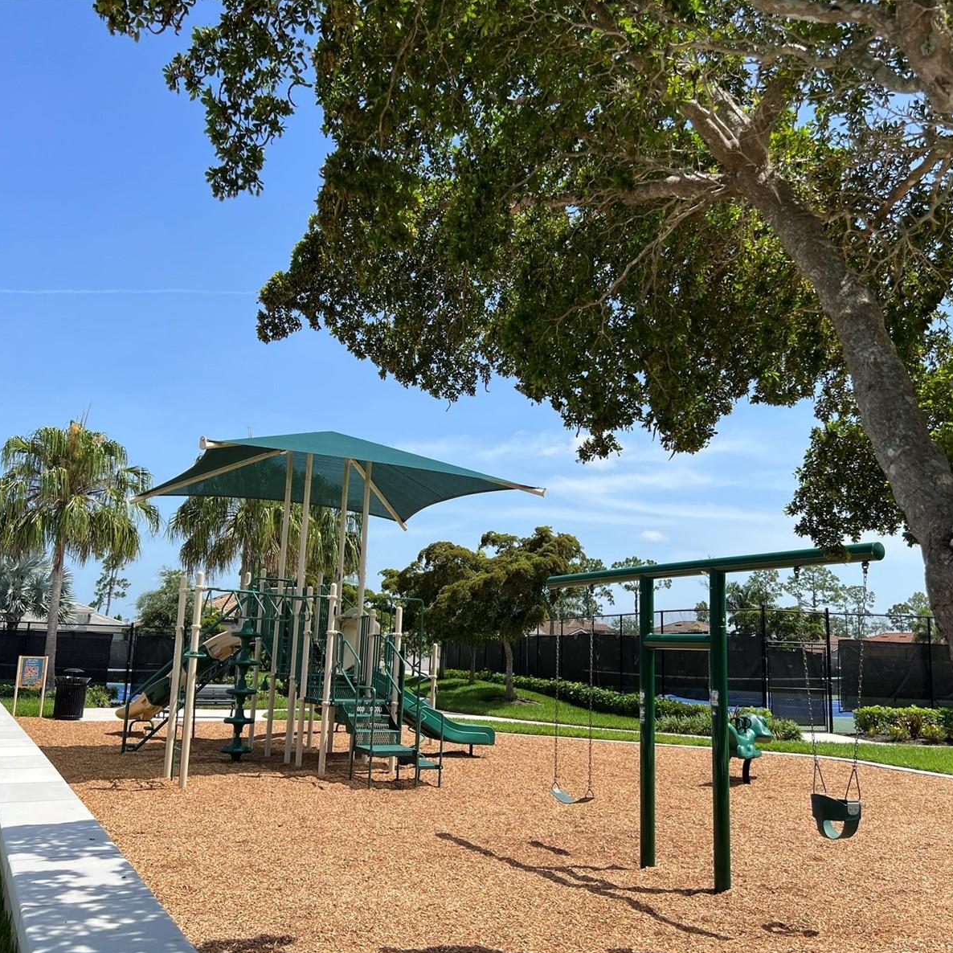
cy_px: 480
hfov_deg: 52.5
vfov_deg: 52.5
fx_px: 966
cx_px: 498
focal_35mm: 31
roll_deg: -2.5
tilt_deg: +9.5
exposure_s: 1/3968
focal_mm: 5.7
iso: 50
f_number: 1.5
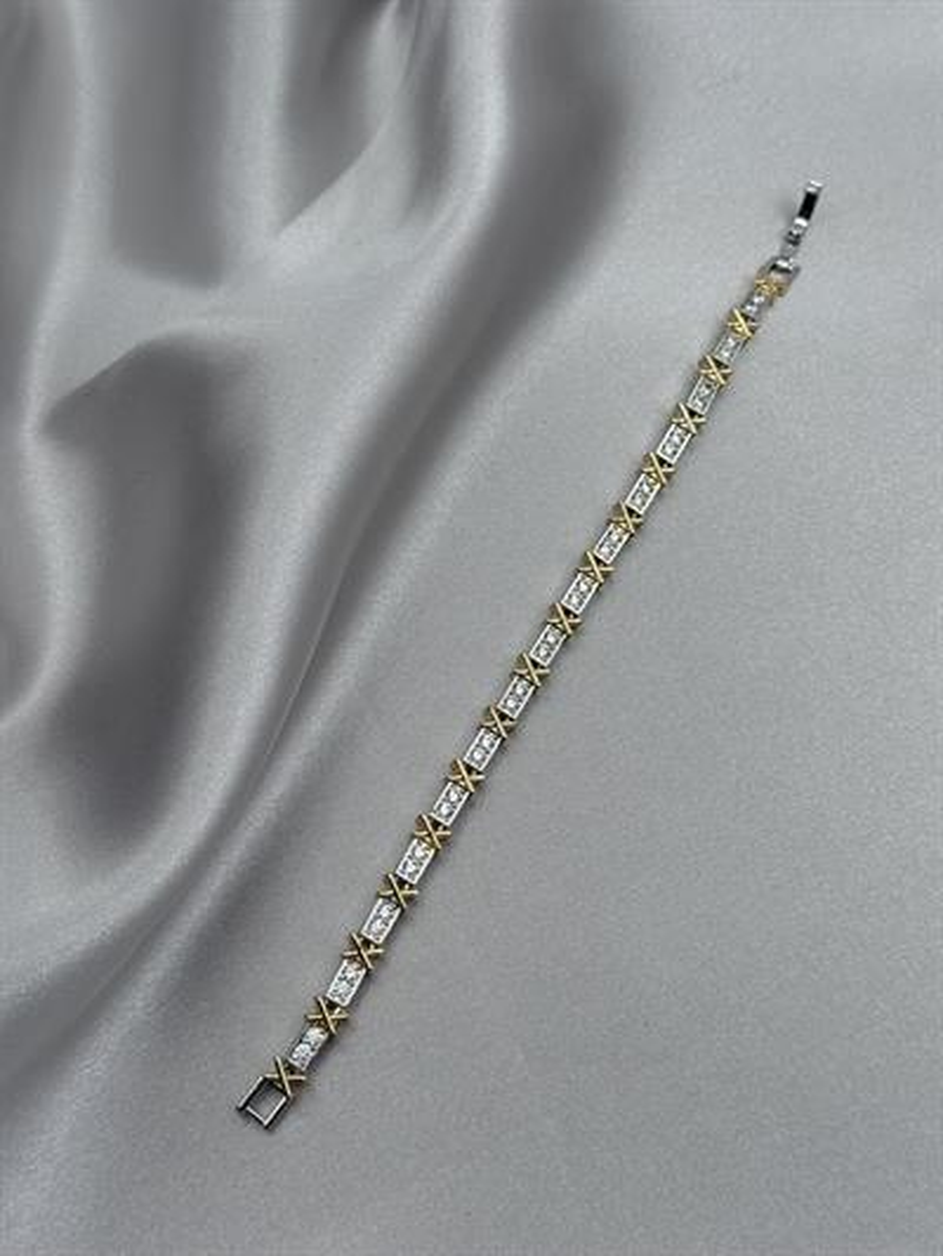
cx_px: 472
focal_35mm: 48
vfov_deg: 39.6
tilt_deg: -63.8
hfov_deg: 30.3
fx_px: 1743
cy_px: 628
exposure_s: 1/1575
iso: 64
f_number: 1.78
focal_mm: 6.76
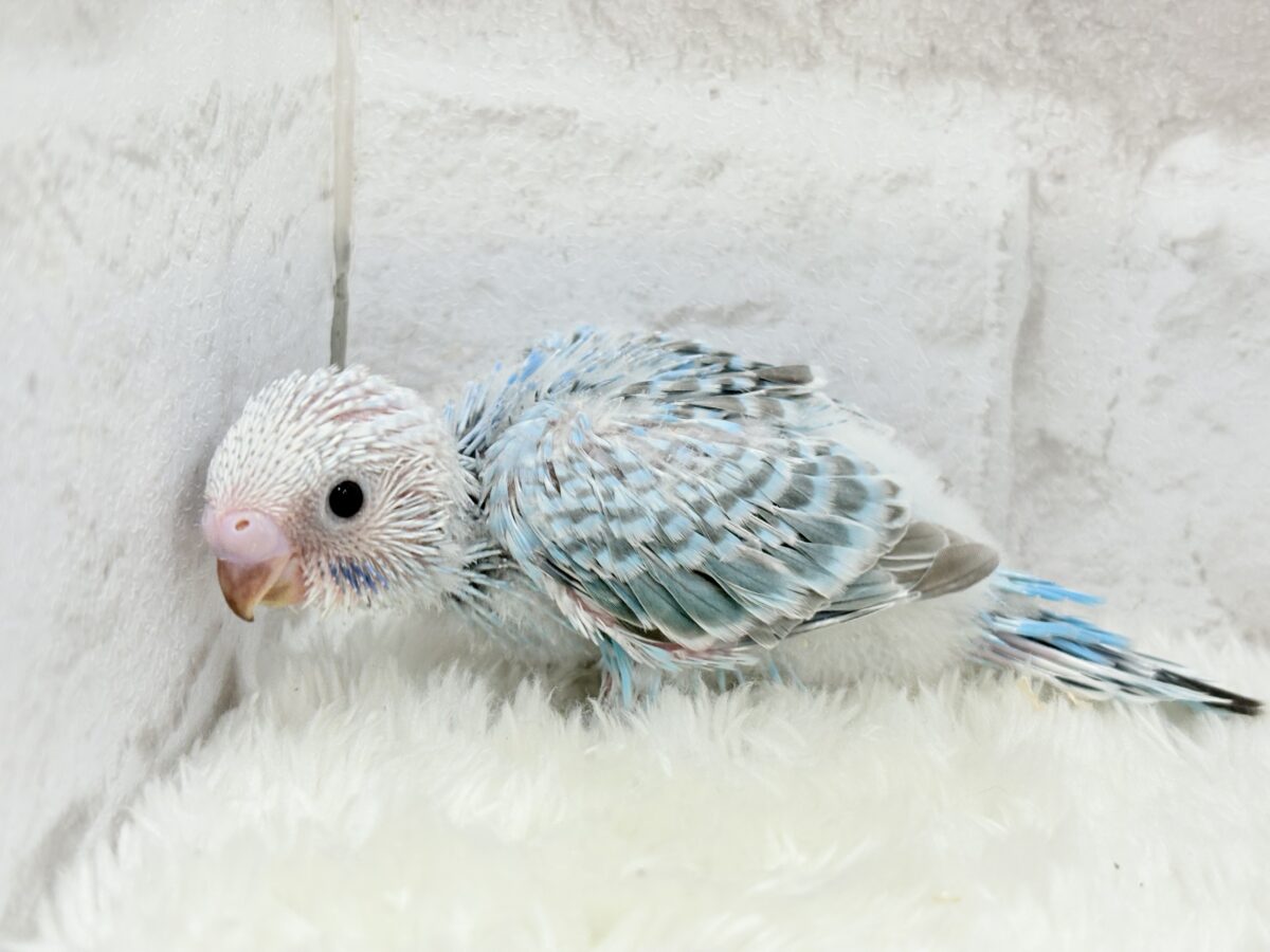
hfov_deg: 36.8
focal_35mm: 52
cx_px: 635
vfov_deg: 28.0
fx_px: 1908
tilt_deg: -11.5
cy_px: 476
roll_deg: -1.4
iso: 80
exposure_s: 1/100
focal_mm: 5.96
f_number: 1.6
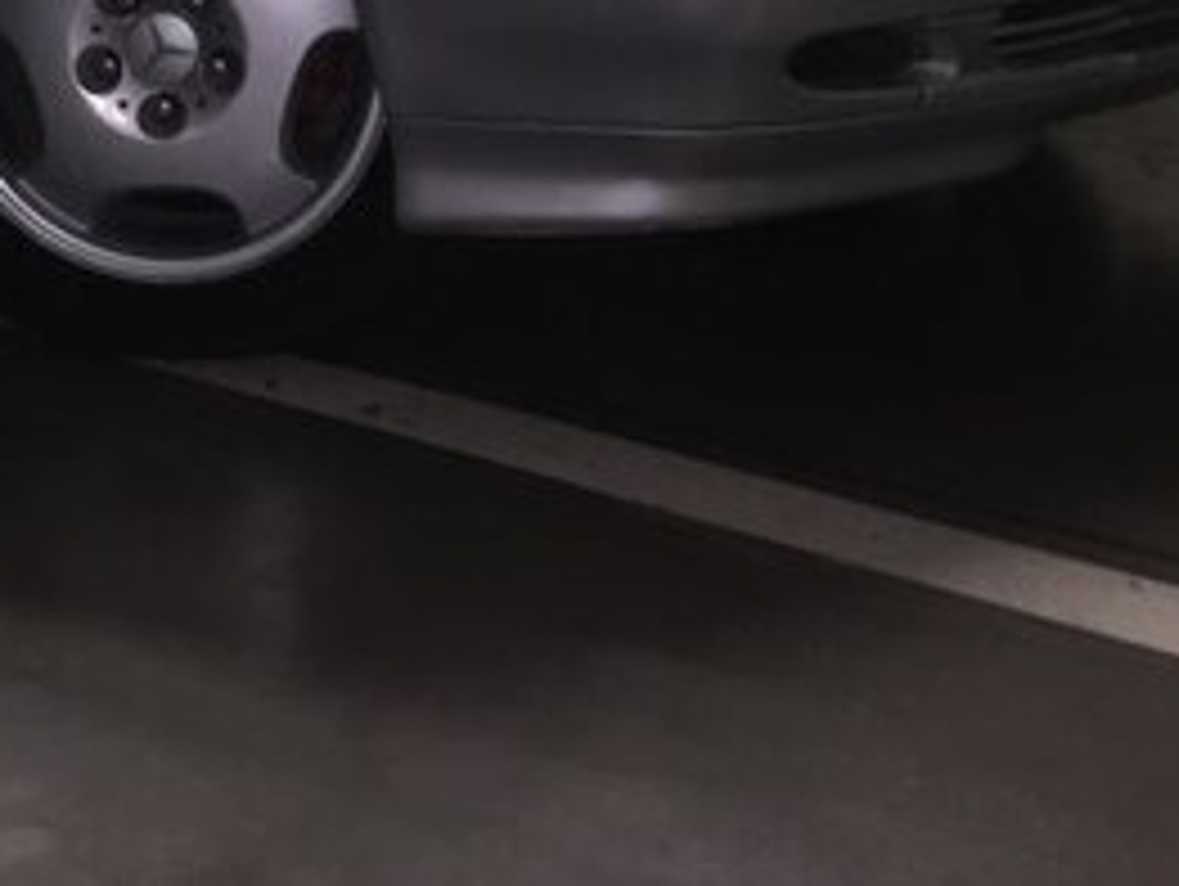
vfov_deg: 19.3
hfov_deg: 25.8
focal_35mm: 73
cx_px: 130
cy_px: -110
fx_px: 2489
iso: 50
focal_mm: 4.15
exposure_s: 1/17
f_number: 2.2
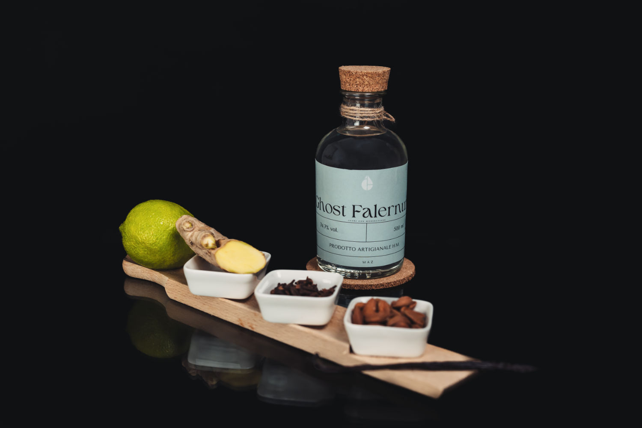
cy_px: 214
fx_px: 892
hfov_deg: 39.6
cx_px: 321
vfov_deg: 27.0
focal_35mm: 50
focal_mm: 50
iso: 640
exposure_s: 1/250
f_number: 4
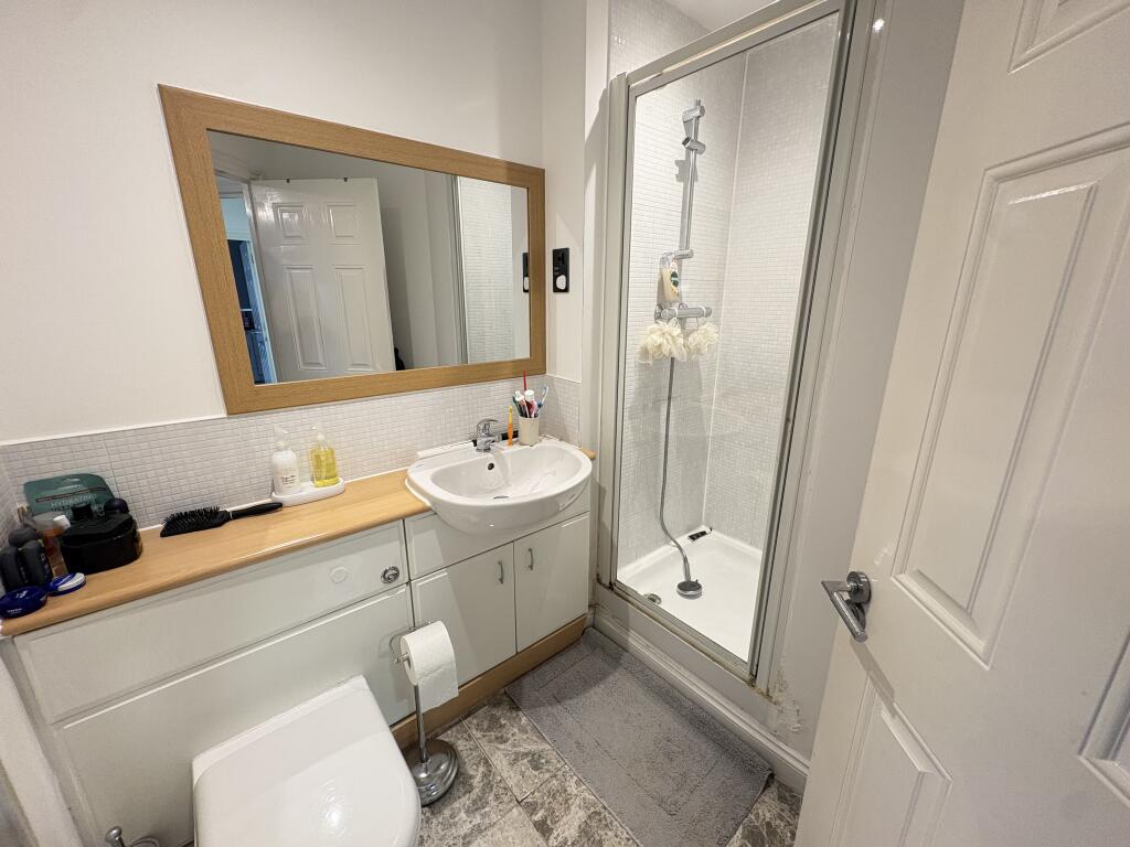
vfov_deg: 85.7
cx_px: 565
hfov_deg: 102.1
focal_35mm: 14
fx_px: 457
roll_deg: +0.7
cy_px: 424
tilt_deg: -15.5
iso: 200
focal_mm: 2.22
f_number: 2.2
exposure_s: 1/50
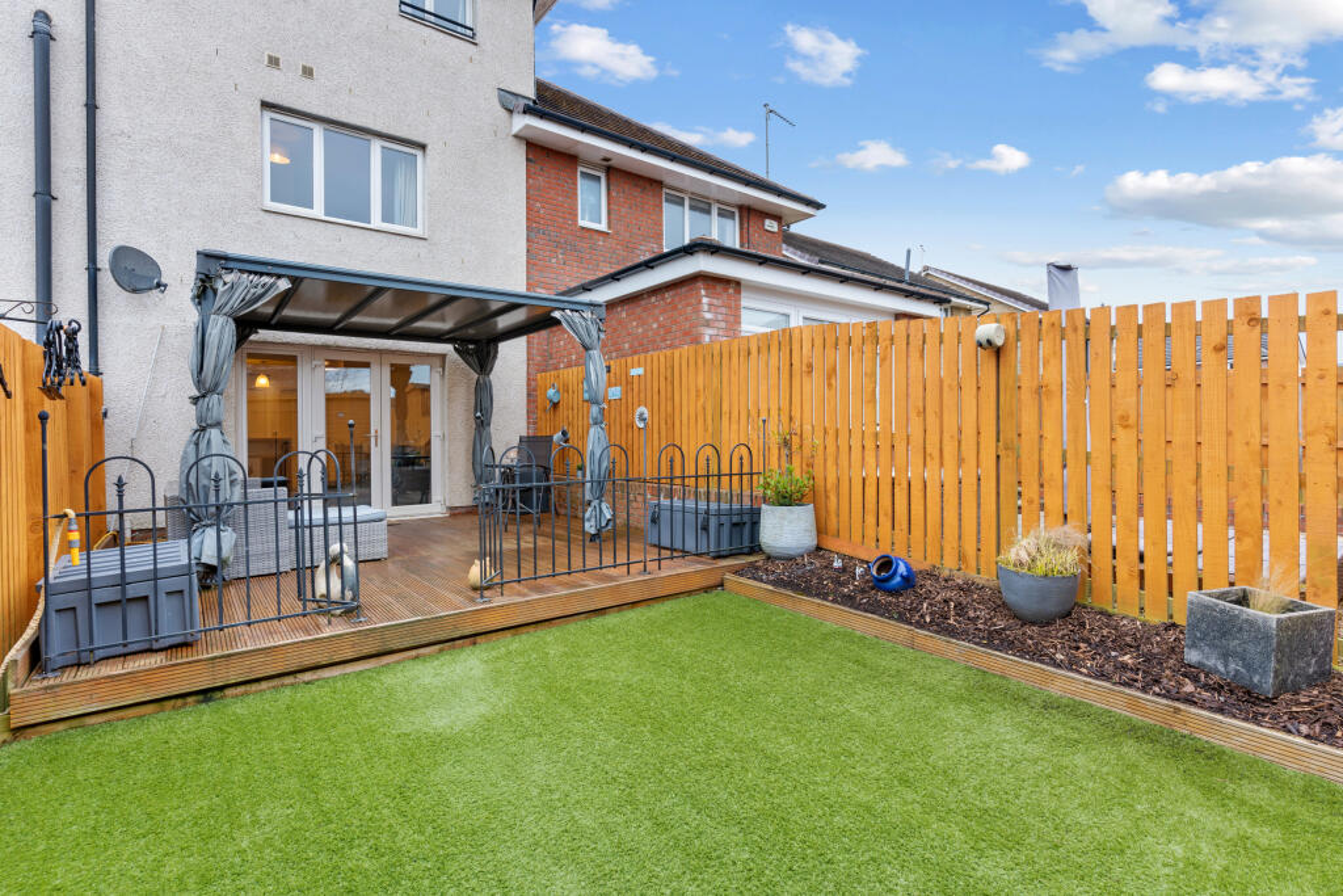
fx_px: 634
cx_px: 672
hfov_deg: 93.3
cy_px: 448
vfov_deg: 70.5
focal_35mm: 17
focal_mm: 17
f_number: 8
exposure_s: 1/13
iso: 250
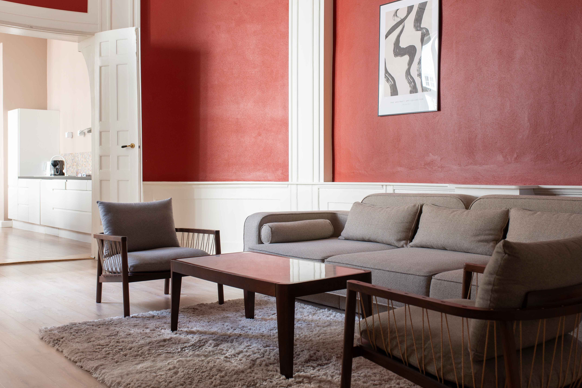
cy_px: 173
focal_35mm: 42
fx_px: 679
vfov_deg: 31.9
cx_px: 327
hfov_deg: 46.3
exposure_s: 1/8
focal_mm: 35
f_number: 8
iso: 200
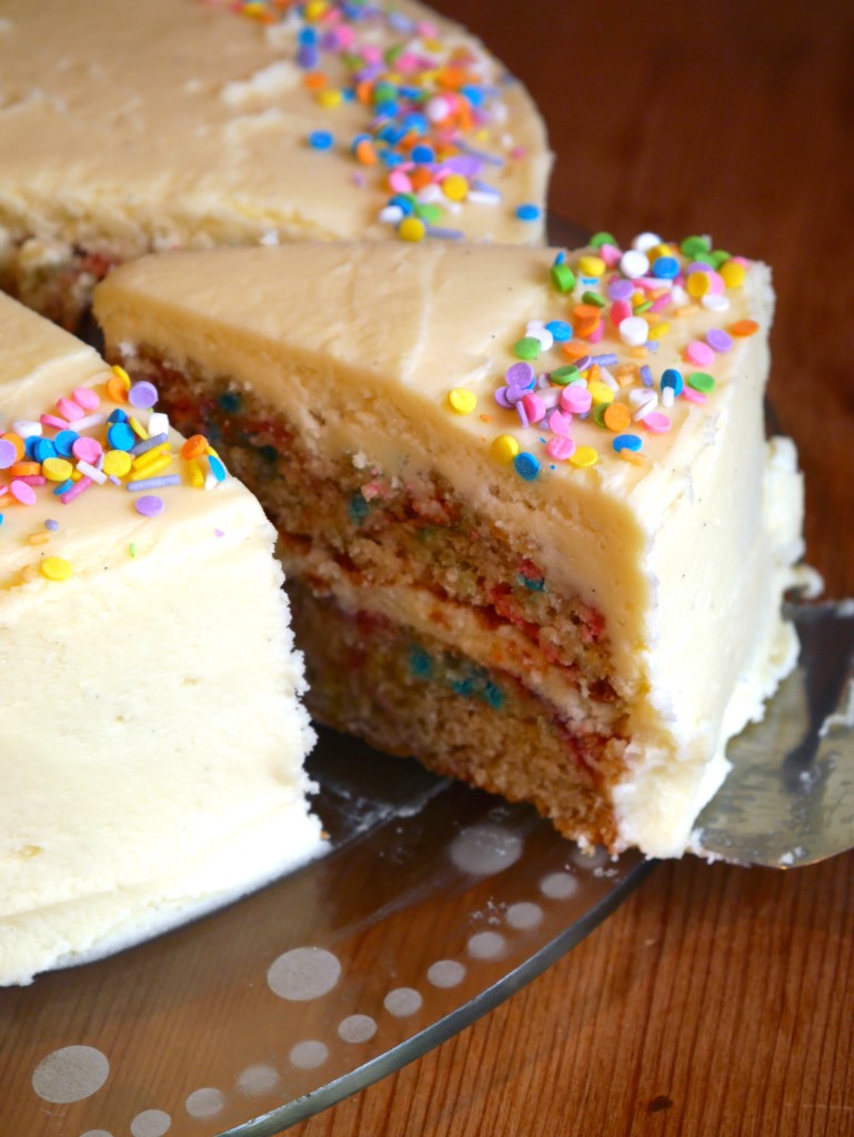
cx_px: 427
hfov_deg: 17.6
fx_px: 2761
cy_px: 568
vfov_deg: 23.3
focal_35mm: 84
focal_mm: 42
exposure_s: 1/80
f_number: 5.6
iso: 200
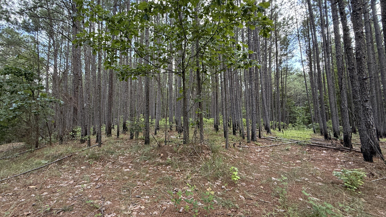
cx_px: 173
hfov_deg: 95.6
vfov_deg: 63.9
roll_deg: -0.5
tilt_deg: +7.6
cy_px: 101
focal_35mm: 17
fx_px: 174
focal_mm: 2.22
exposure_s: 1/99
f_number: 2.2
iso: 100
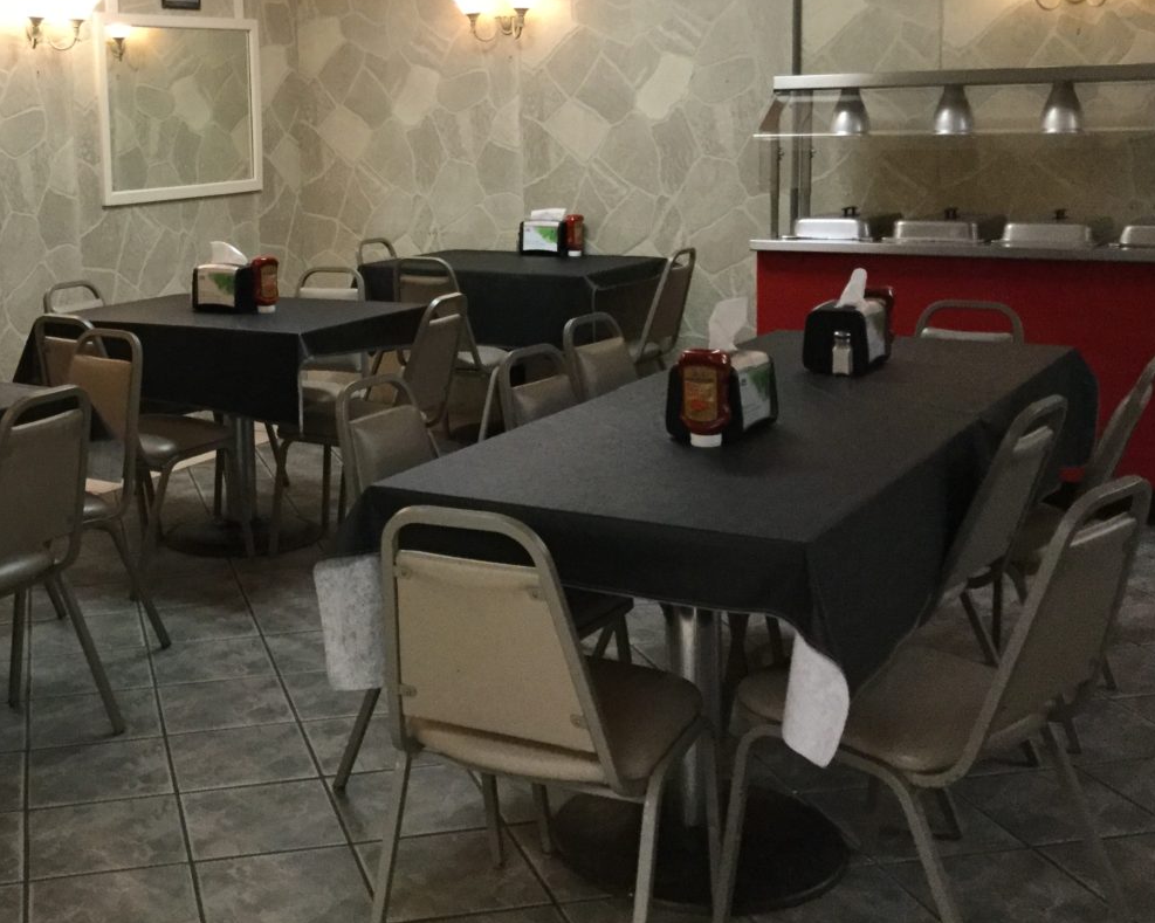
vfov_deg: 32.3
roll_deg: +2.3
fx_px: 1572
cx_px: 315
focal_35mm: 46
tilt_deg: -7.3
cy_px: 273
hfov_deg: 39.4
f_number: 2.4
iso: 200
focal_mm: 3.3
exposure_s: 1/20
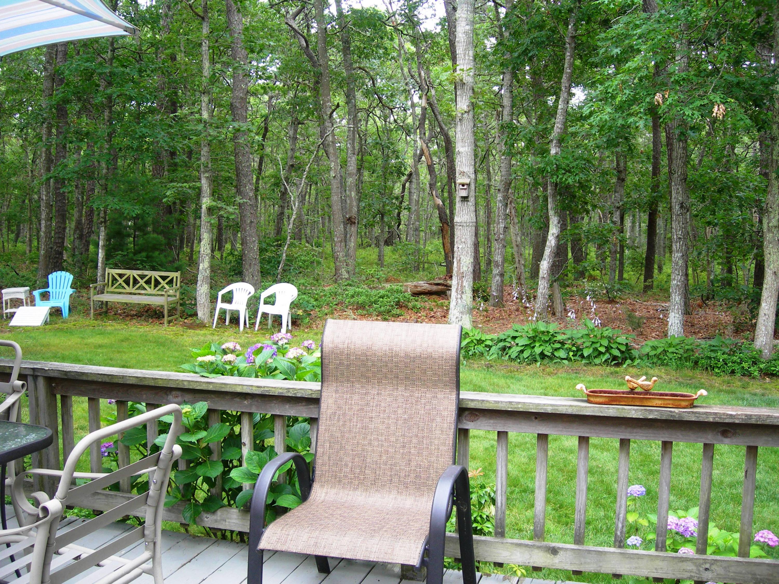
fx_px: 855
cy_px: 292
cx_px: 390
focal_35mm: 38
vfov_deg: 37.7
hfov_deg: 49.0
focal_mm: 7.8
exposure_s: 1/63.8
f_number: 2.8
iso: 50
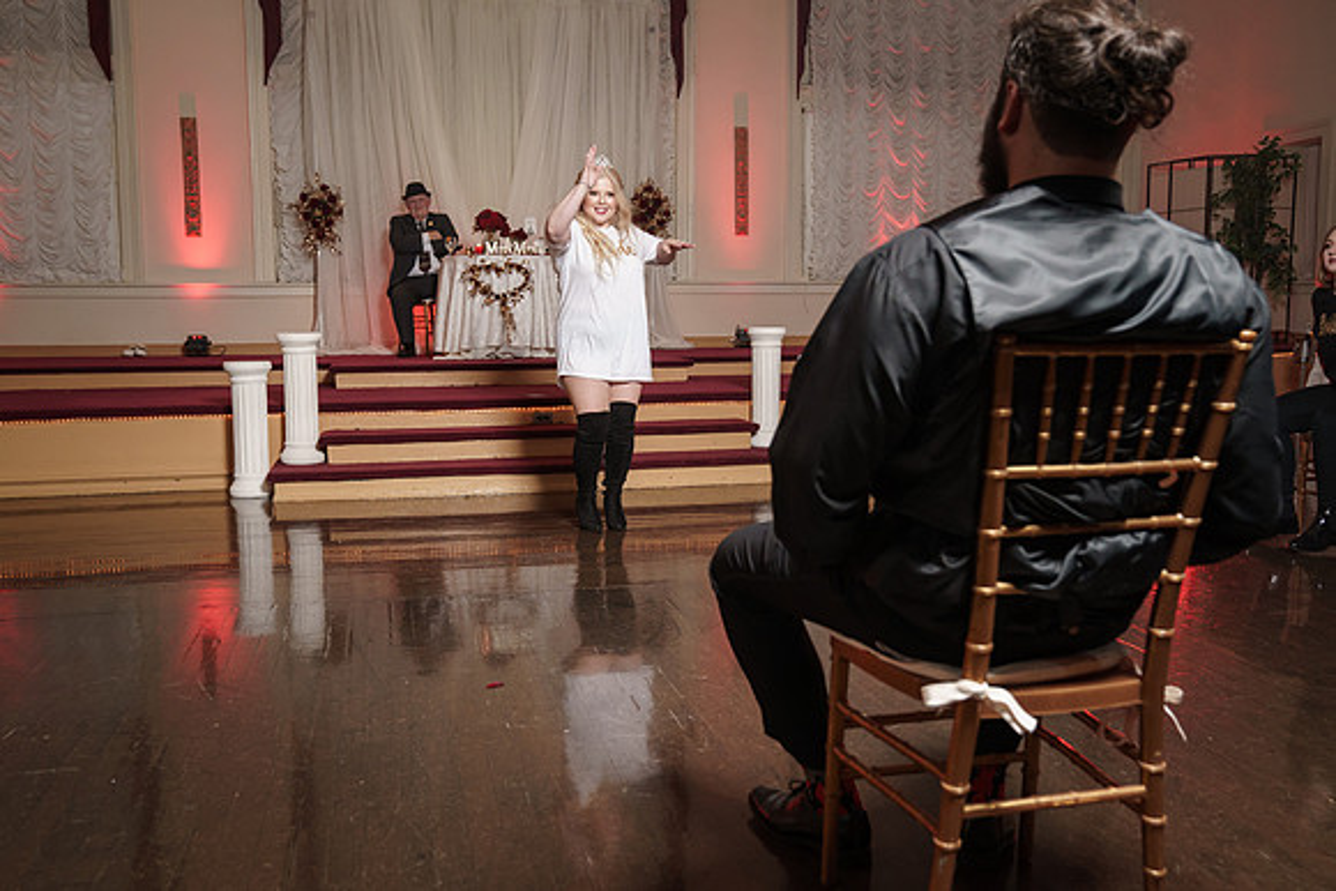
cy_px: 446
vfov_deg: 42.1
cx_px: 668
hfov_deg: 59.9
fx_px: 1159
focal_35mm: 31
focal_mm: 29
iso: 2000
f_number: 4
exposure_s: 1/200
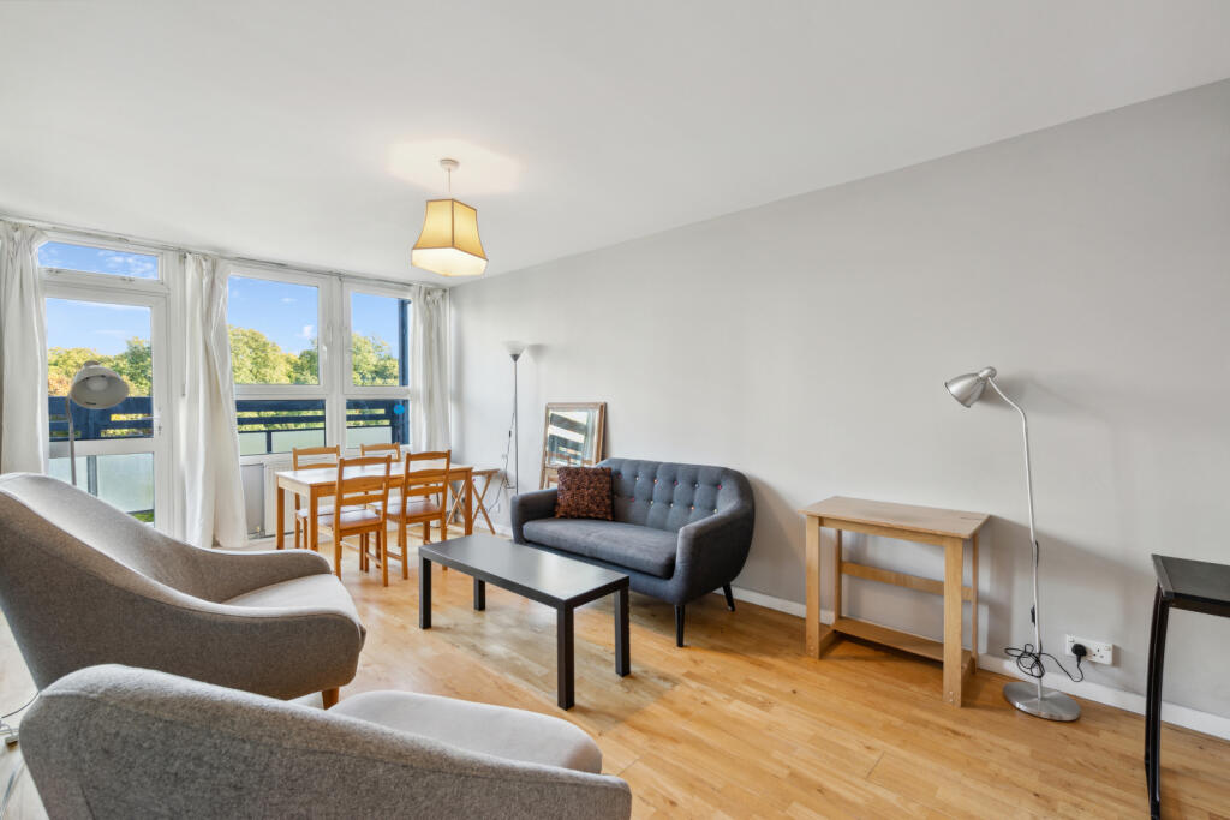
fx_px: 547
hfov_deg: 96.7
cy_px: 410
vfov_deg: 73.8
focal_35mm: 16
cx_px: 615
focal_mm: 16
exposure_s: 1/8
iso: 400
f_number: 11
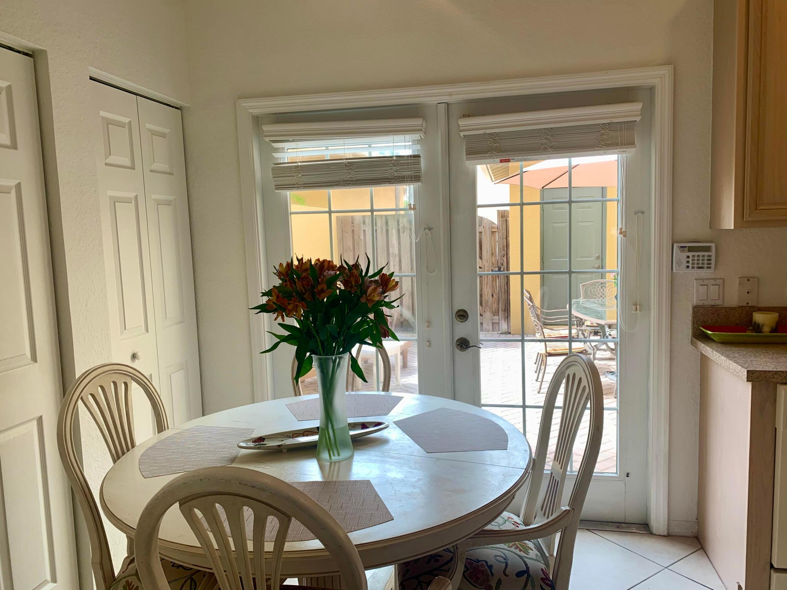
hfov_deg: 67.3
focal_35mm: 26
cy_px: 295
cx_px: 394
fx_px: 591
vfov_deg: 53.1
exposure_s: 1/128
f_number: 1.8
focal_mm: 4.25
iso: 25
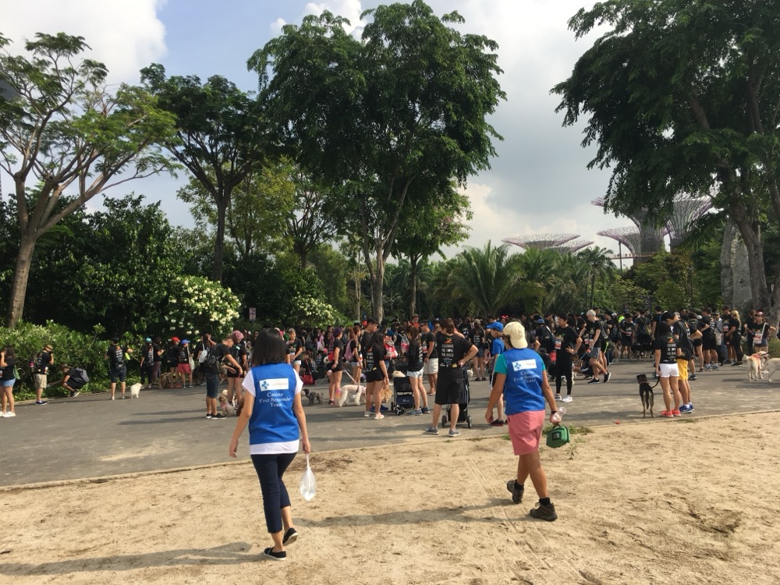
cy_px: 292
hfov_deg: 61.7
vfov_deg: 48.2
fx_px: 653
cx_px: 390
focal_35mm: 29
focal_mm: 4.15
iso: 25
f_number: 2.2
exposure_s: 1/1241
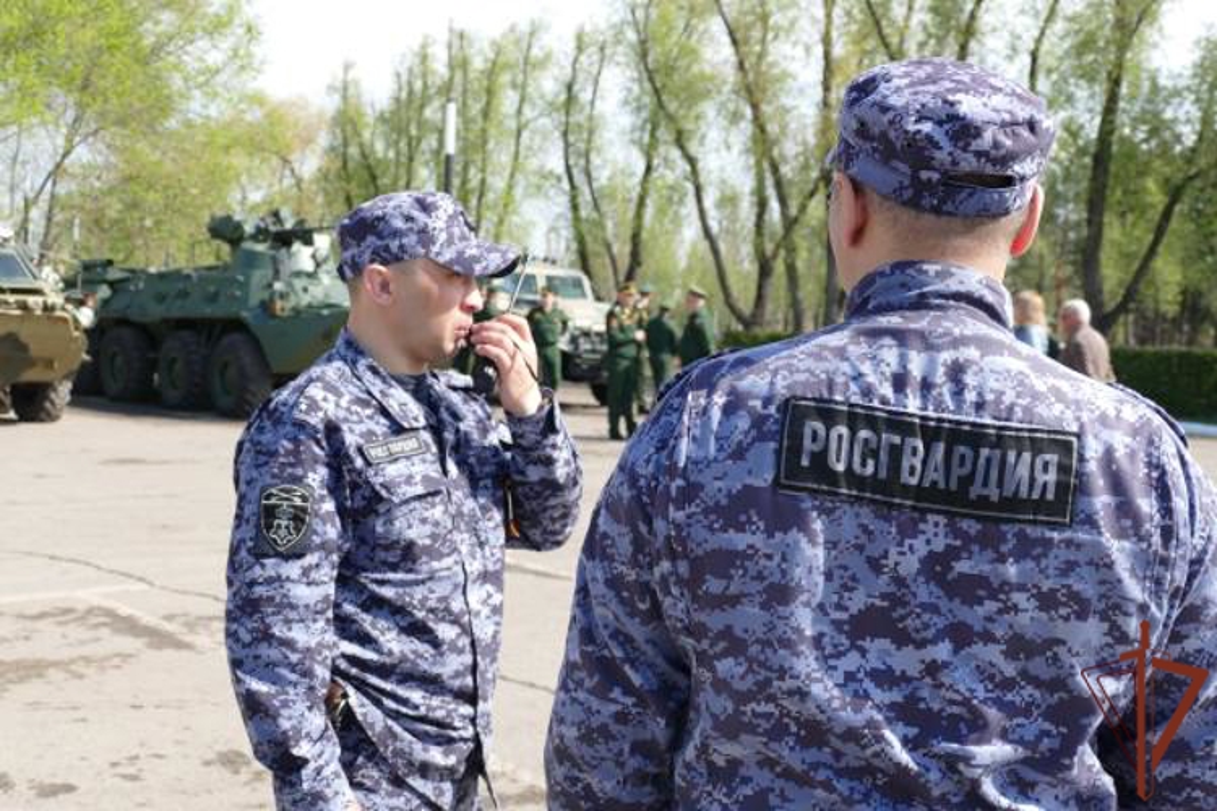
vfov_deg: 29.2
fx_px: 1555
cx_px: 608
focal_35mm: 46
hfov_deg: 42.7
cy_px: 406
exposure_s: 1/1000
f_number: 3.2
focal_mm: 16.74
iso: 125
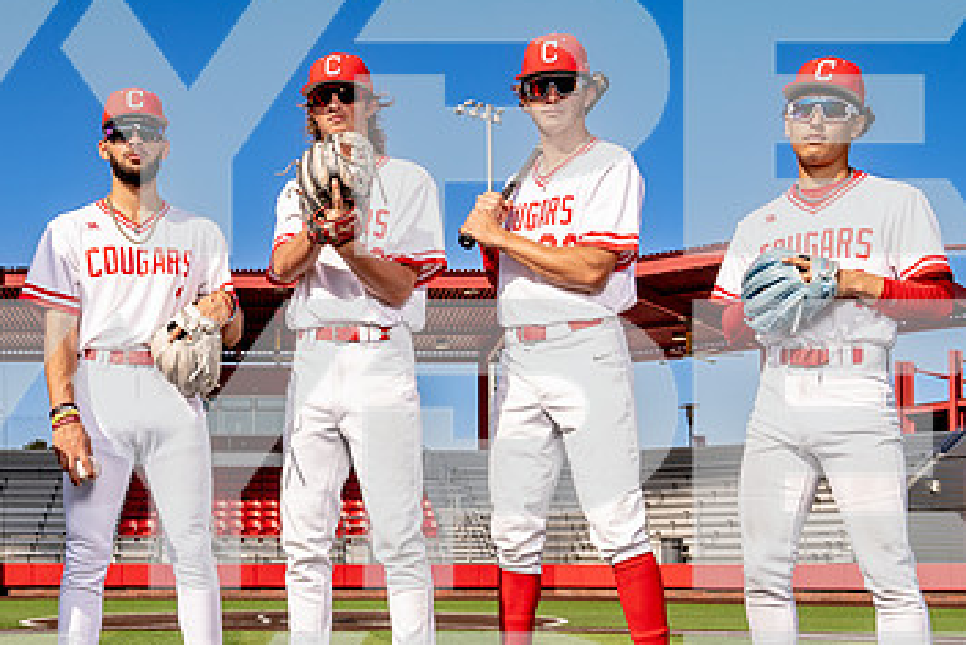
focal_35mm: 55
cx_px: 271
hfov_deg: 35.6
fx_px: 1476
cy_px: 486
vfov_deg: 24.4
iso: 100
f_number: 10
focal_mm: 31
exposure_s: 1/250
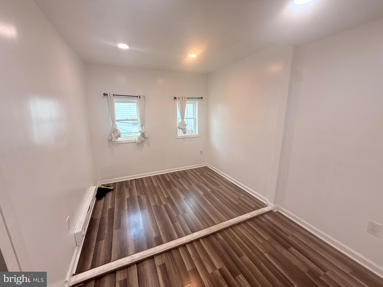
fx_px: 155
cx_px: 192
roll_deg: +1.1
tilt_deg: -9.9
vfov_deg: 85.7
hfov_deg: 102.1
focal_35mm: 14
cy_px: 144
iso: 80
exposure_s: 1/120
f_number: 2.2
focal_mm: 2.22
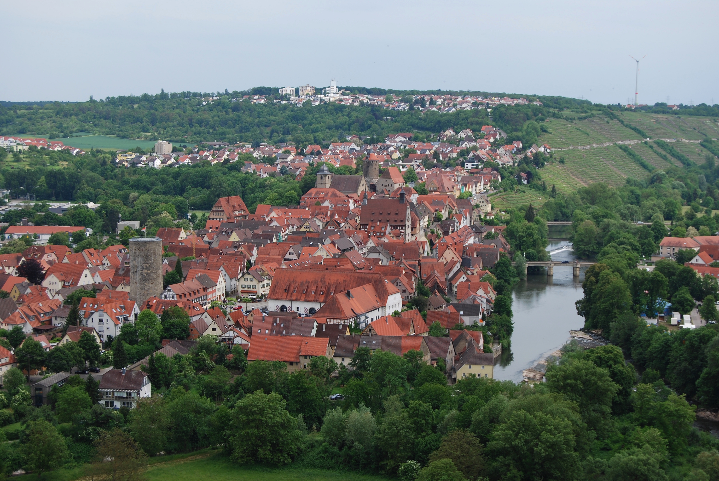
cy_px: 240
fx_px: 1260
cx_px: 360
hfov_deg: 31.9
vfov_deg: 21.6
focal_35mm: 63
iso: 100
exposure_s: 1/200
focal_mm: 42
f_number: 7.1
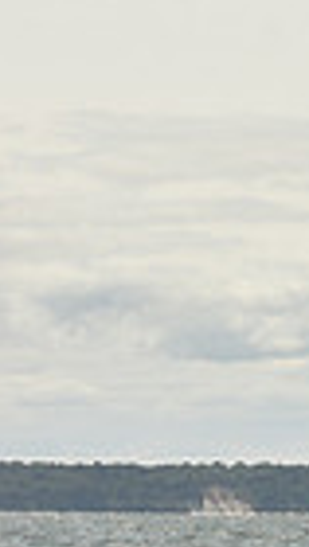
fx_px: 4417
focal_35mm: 304
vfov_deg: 7.1
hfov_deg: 3.8
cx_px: 1126
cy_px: 385
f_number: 9
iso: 250
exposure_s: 1/800
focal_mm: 70
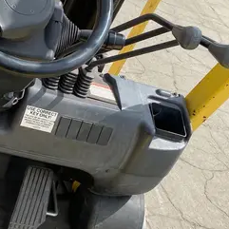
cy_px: 99
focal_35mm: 70
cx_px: 22
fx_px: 524
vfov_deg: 24.6
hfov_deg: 24.0
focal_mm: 4.25
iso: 32
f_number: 1.8
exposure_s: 1/1484
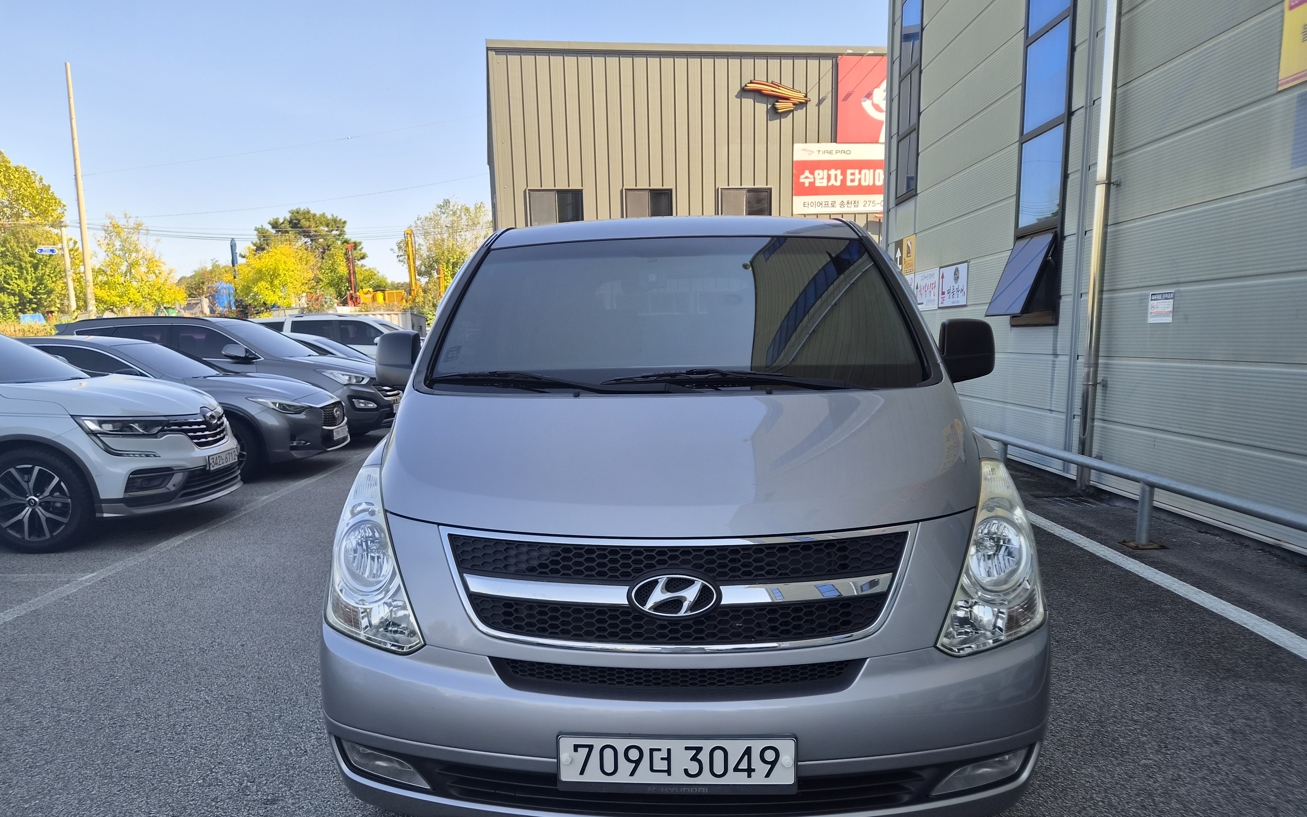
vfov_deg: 48.9
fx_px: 890
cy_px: 496
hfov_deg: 72.5
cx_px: 637
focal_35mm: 25
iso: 80
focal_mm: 5.4
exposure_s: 1/2012
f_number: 1.8
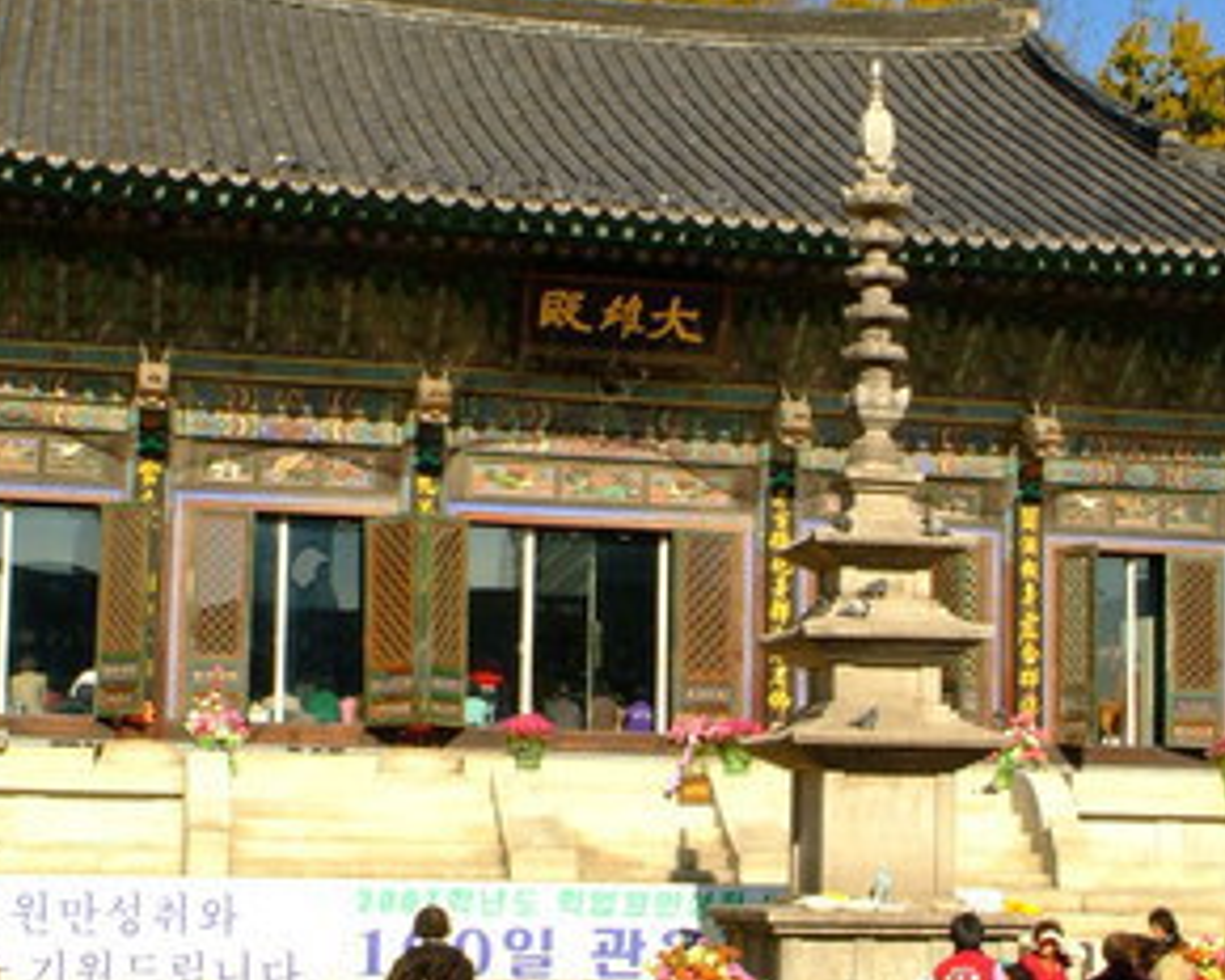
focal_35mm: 68
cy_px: 667
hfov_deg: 27.8
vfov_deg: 22.4
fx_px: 2465
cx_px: 767
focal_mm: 20
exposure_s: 1/180
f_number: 16
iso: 400
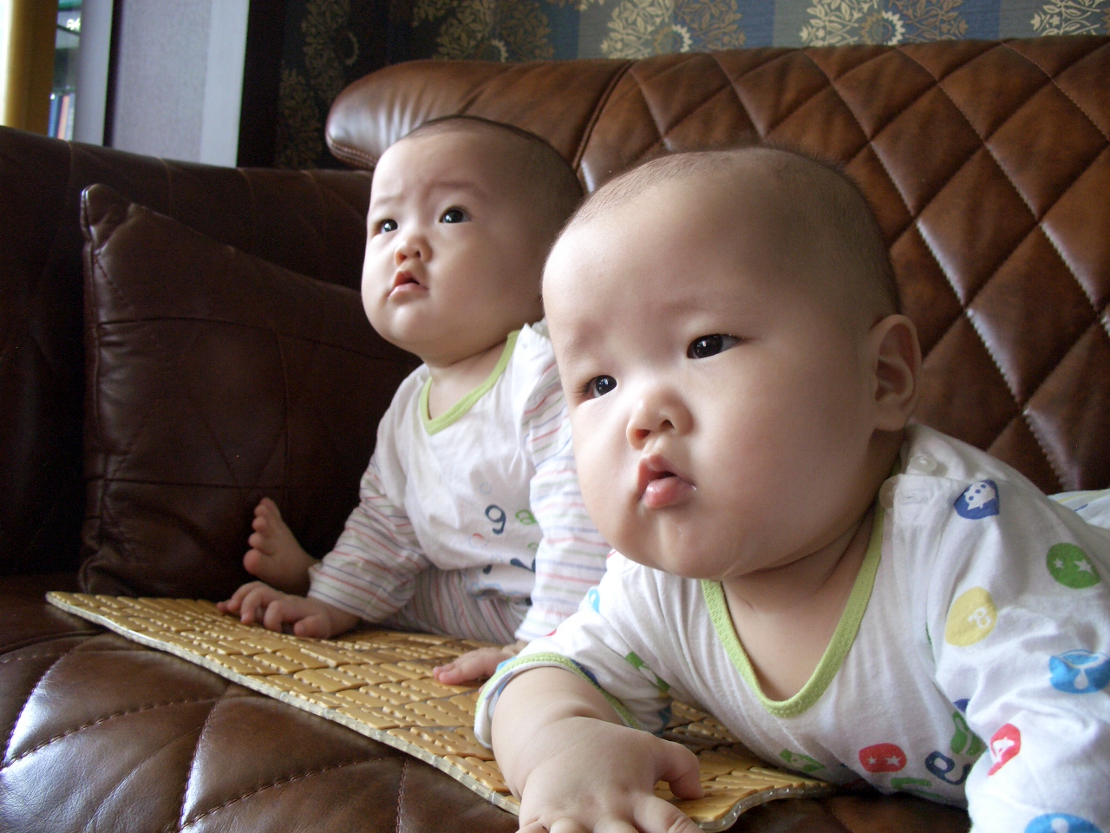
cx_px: 555
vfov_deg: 42.9
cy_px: 416
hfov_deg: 55.4
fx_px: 1058
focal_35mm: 33
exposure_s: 1/80
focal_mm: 7.1
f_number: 2.8
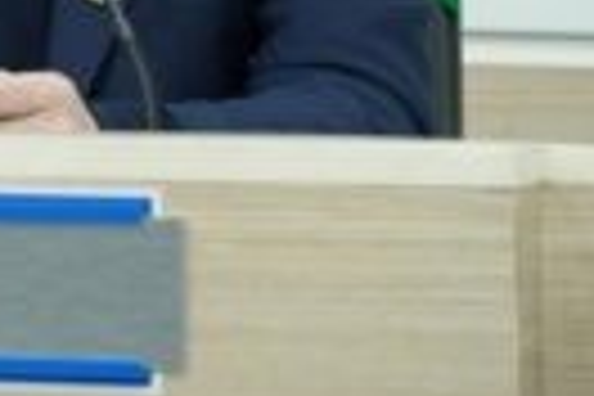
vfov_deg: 2.2
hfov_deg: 3.2
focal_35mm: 636
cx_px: -252
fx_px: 10493
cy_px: -207
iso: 3200
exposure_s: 1/100
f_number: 7.1
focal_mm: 200
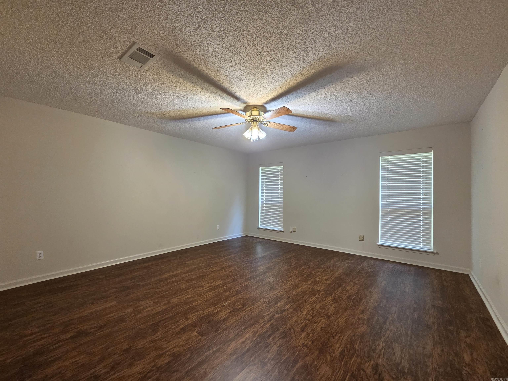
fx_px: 191
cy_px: 190
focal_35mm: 13
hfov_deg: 106.2
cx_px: 254
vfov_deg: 89.9
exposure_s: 1/60
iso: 500
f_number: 2.2
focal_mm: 2.2
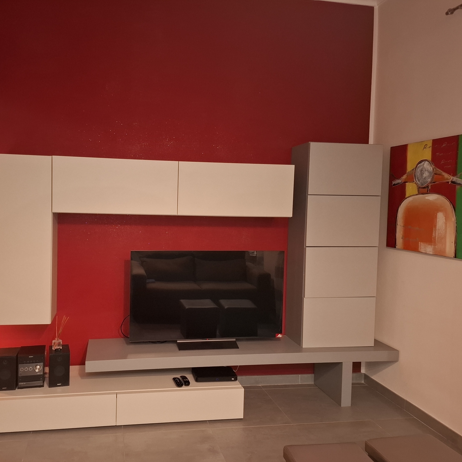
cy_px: 232
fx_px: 423
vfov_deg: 57.3
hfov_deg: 56.8
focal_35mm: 28
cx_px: 182
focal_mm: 5.54
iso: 320
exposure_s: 1/30
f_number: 1.8
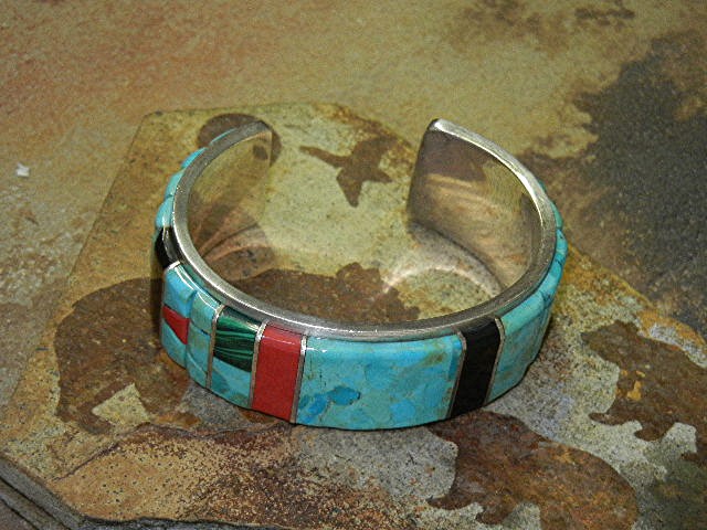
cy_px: 265
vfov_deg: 16.6
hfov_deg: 22.0
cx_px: 354
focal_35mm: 89
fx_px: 1818
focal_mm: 16
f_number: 4.4
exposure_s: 1/30
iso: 588
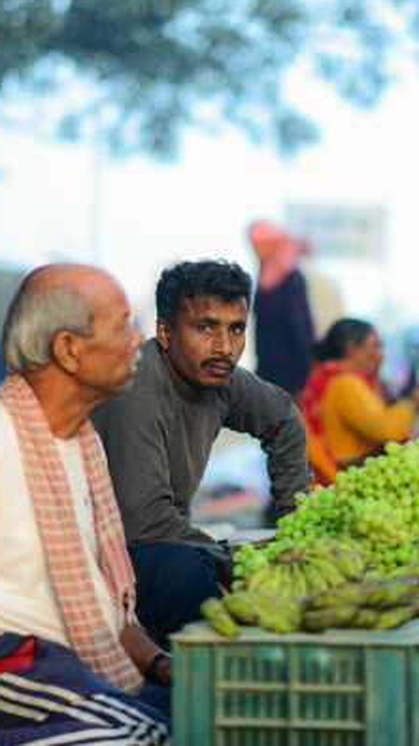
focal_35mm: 135
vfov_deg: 15.9
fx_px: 2668
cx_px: 267
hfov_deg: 9.0
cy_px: 370
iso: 250
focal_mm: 85
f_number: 1.8
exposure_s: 1/400
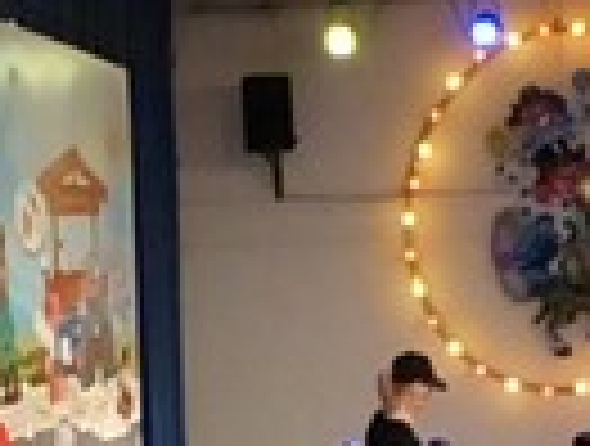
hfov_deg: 16.8
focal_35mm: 117
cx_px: 302
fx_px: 2000
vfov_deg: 12.1
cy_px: 674
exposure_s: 1/160
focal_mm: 4.5
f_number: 4
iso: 1600
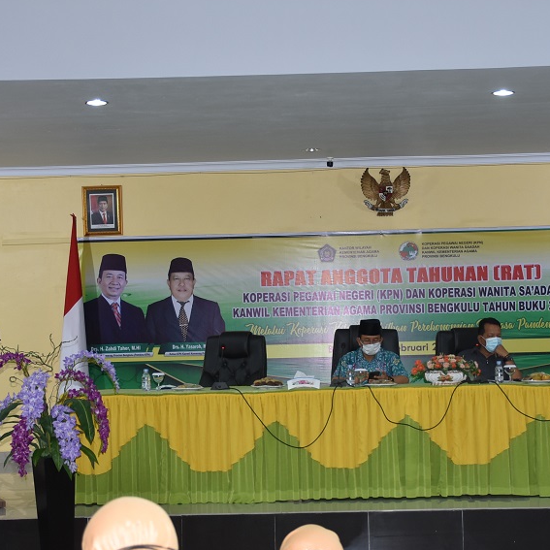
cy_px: 326
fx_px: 1330
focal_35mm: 74
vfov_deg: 23.3
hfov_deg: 23.4
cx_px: 301
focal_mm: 32
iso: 400
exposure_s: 1/60
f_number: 4
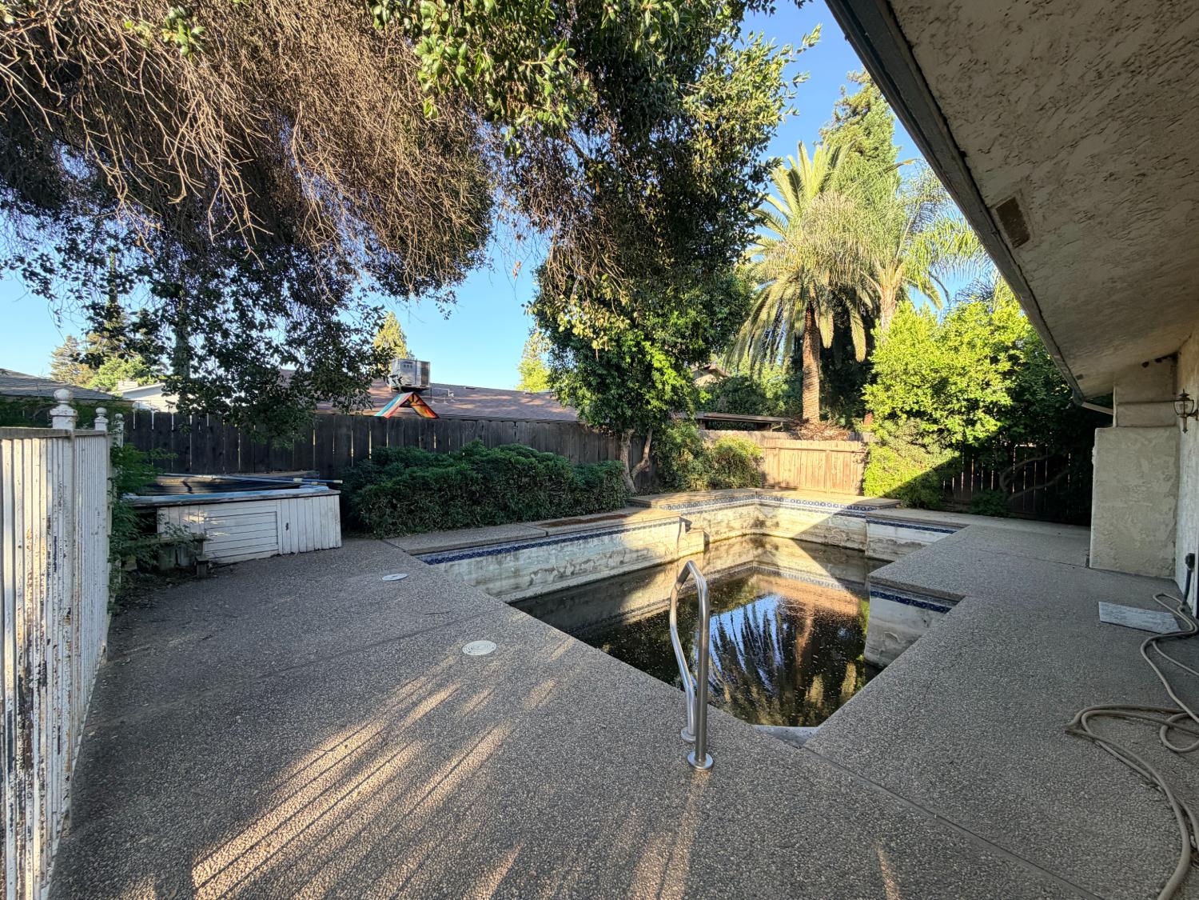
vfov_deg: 85.7
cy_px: 450
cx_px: 600
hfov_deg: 102.1
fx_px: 485
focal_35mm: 14
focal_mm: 2.22
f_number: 2.2
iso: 64
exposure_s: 1/206
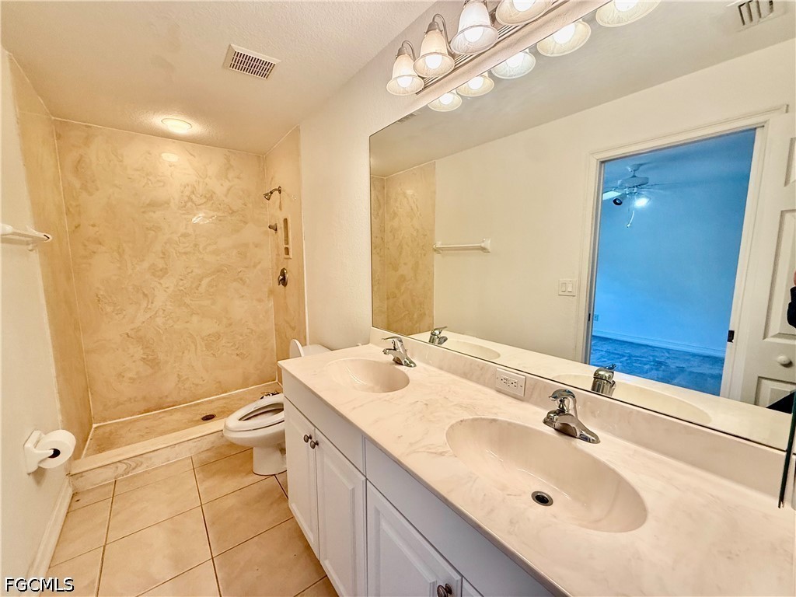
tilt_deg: -7.2
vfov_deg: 85.7
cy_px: 298
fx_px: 322
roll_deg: +0.0
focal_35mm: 14
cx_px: 398
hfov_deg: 102.1
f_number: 2.2
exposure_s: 1/120
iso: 200
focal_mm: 2.22
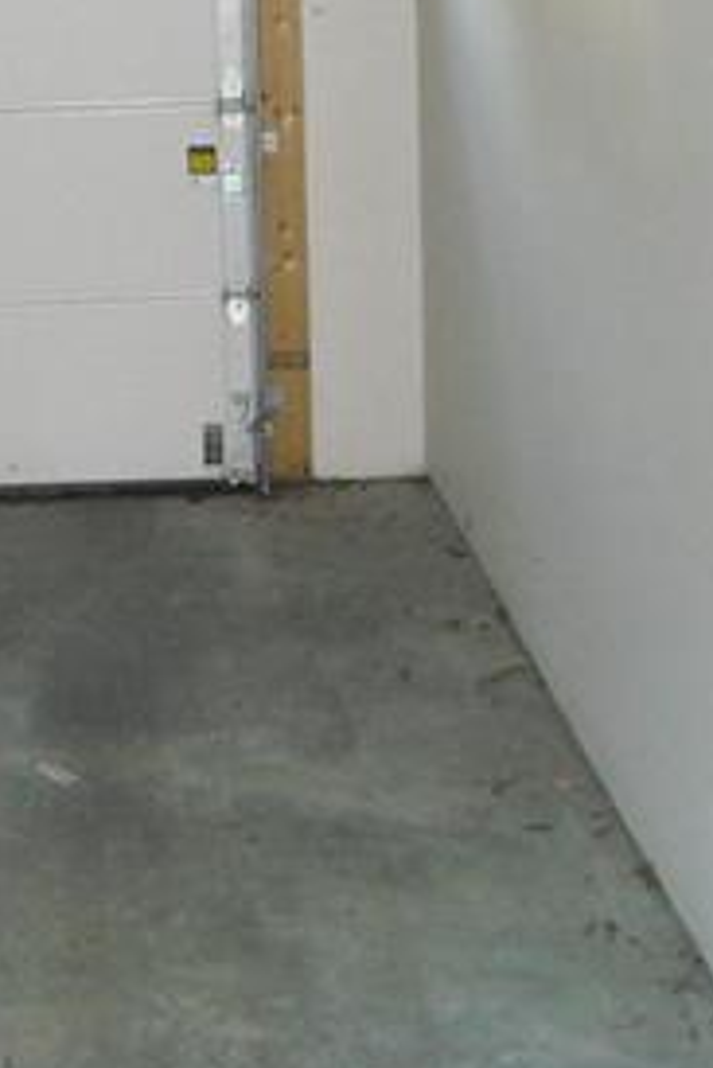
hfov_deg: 15.5
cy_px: 246
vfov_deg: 23.6
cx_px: -132
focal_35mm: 85
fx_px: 2522
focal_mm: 5.7
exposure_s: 1/60
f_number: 2.8
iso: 400
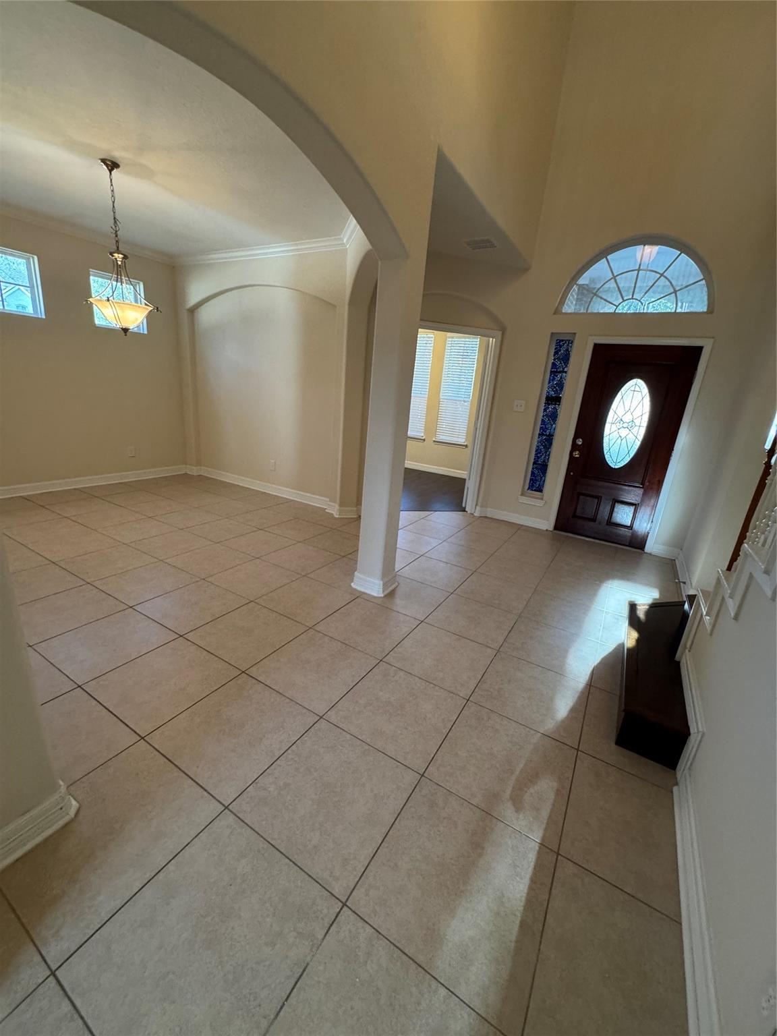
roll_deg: -4.0
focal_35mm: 14
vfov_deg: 102.1
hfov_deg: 85.7
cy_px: 518
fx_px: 419
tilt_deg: -17.2
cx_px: 388
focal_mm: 2.22
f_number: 2.2
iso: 320
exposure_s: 1/60
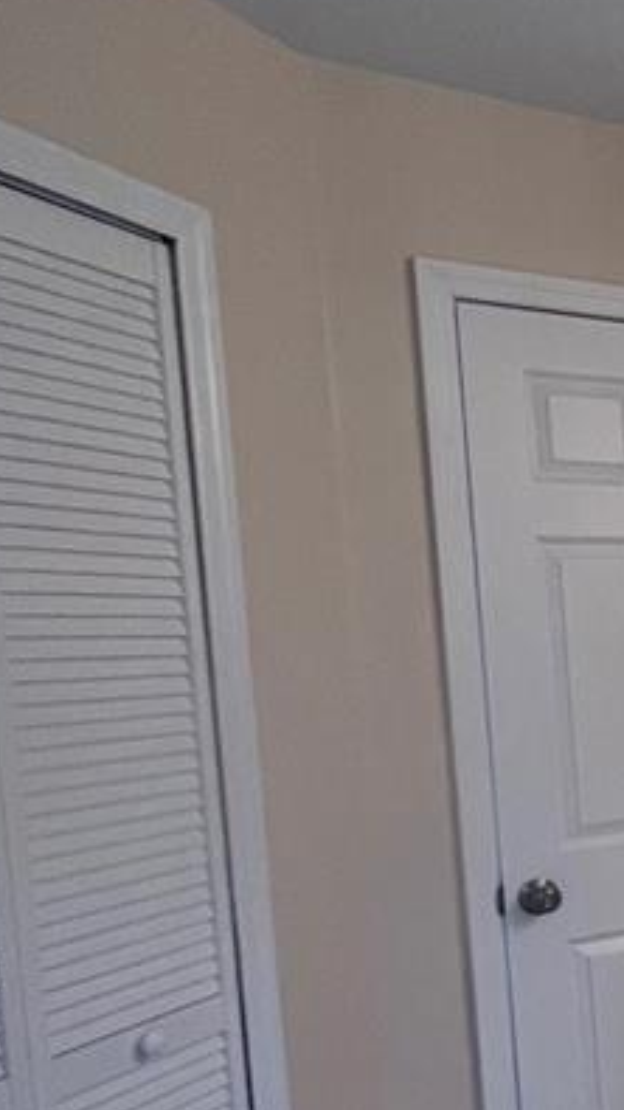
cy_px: 745
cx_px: 1226
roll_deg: +2.8
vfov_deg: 46.6
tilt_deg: -5.4
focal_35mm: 43
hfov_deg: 18.7
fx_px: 1266
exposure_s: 1/120
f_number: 1.8
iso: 80
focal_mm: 1.57
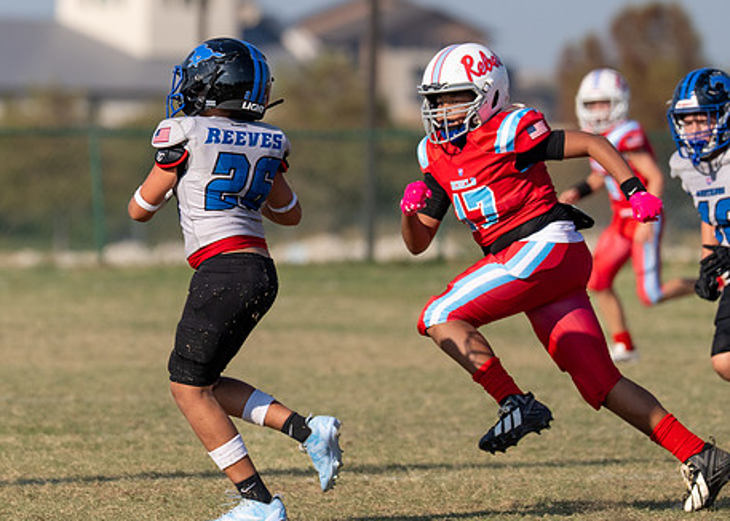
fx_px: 10880
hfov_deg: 3.8
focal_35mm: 525
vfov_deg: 2.7
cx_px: 205
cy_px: 197
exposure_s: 1/3200
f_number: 3.2
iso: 125
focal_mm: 200
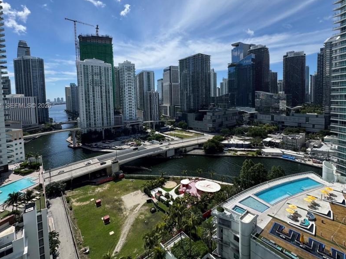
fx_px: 170
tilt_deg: -4.4
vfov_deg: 74.1
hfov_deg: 91.0
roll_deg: +1.1
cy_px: 106
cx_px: 180
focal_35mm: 17
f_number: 2.2
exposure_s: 1/2208
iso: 50
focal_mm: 2.22
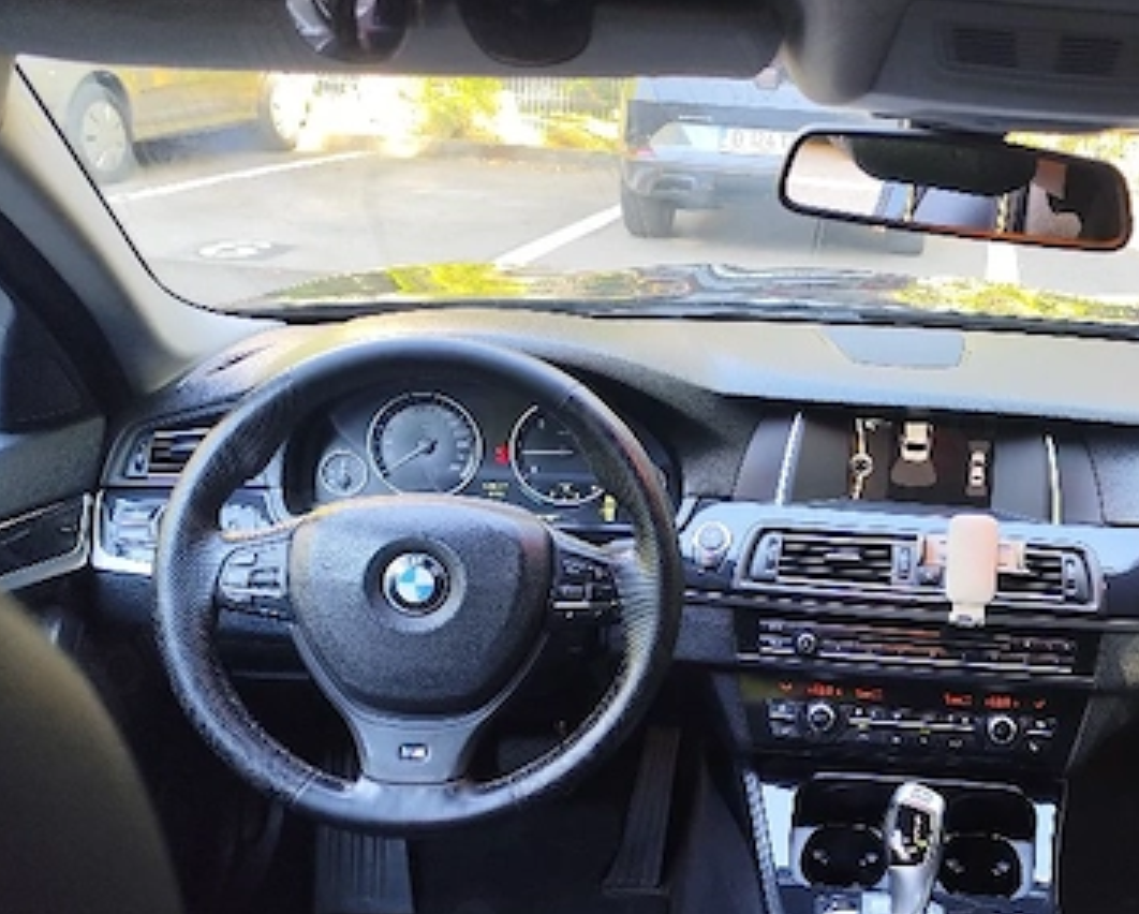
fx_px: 1282
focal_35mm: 38
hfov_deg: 45.3
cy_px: 563
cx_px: 920
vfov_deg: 39.0
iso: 200
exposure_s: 1/50
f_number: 1.65
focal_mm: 6.19
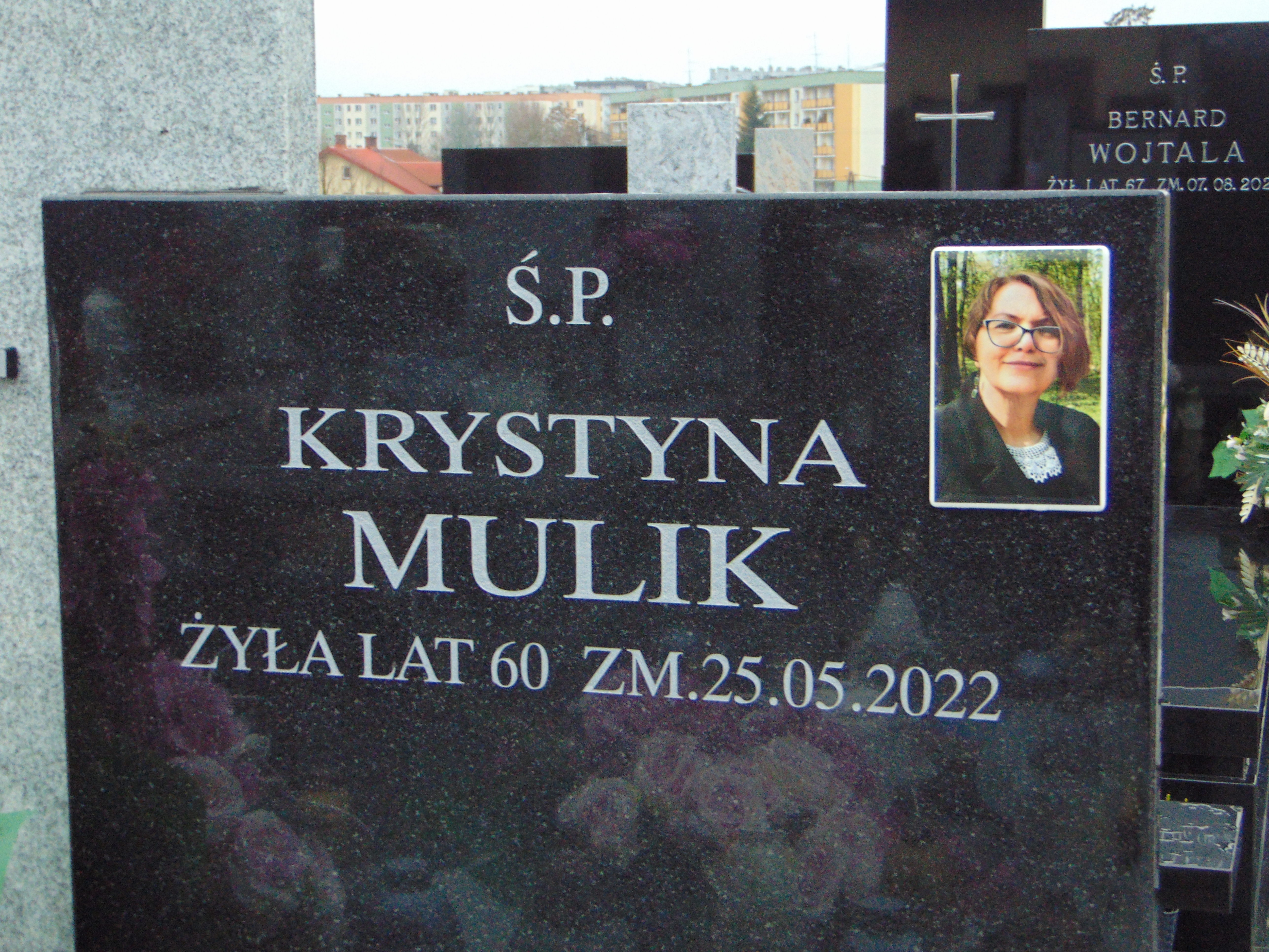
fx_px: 2200
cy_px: 476
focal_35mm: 60
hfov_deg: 32.2
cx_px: 634
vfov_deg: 24.4
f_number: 3.6
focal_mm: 10.8
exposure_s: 1/50
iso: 250
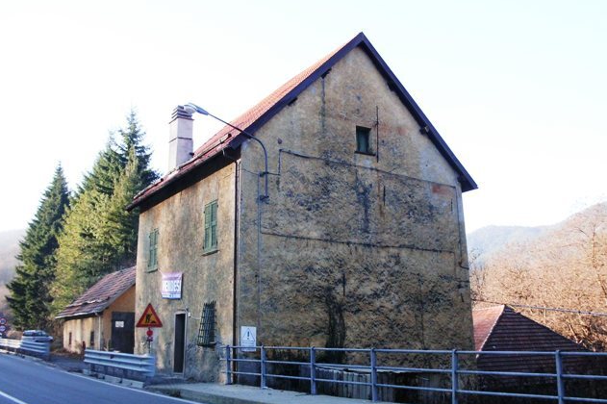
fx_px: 640
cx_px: 300
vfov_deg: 35.0
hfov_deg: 50.7
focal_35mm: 38
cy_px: 213
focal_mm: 6.3
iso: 100
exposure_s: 1/320
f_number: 2.9
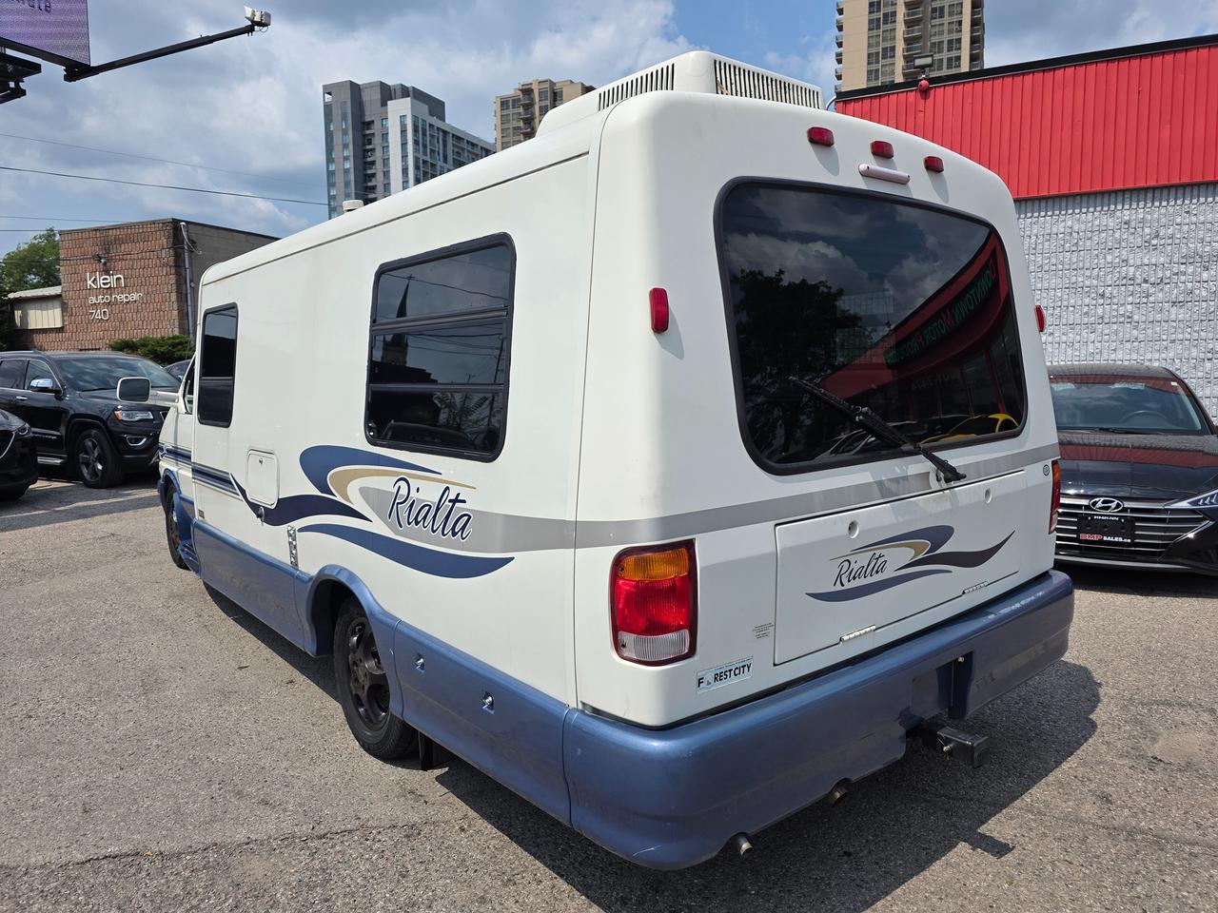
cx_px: 609
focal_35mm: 23
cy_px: 456
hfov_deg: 73.9
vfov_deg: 58.9
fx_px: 809
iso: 64
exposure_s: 1/7944
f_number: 1.7
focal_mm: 6.3
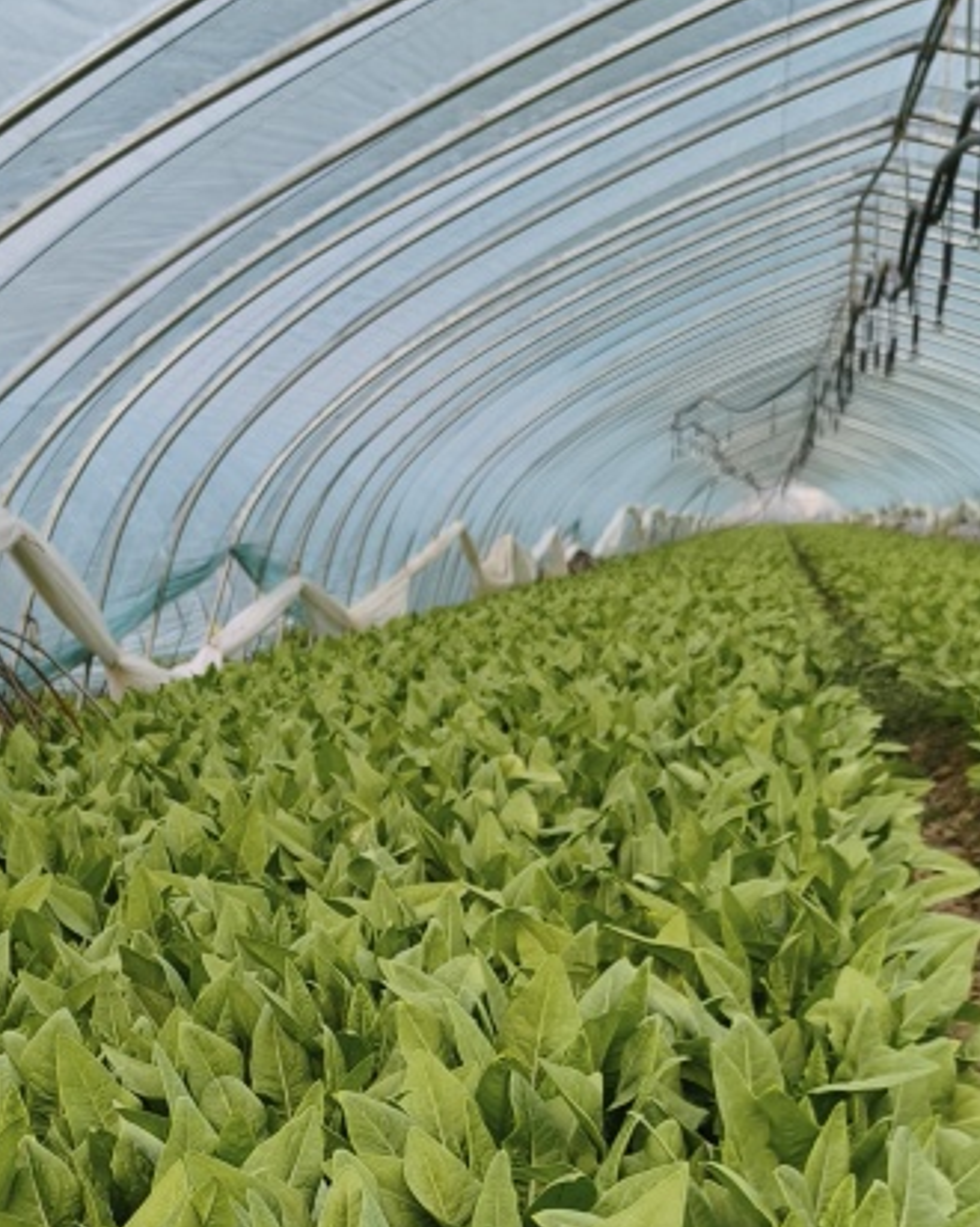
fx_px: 2104
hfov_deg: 25.8
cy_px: 1169
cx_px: 199
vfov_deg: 30.6
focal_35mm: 58
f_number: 1.88
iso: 50
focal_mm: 5.56
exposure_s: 1/367
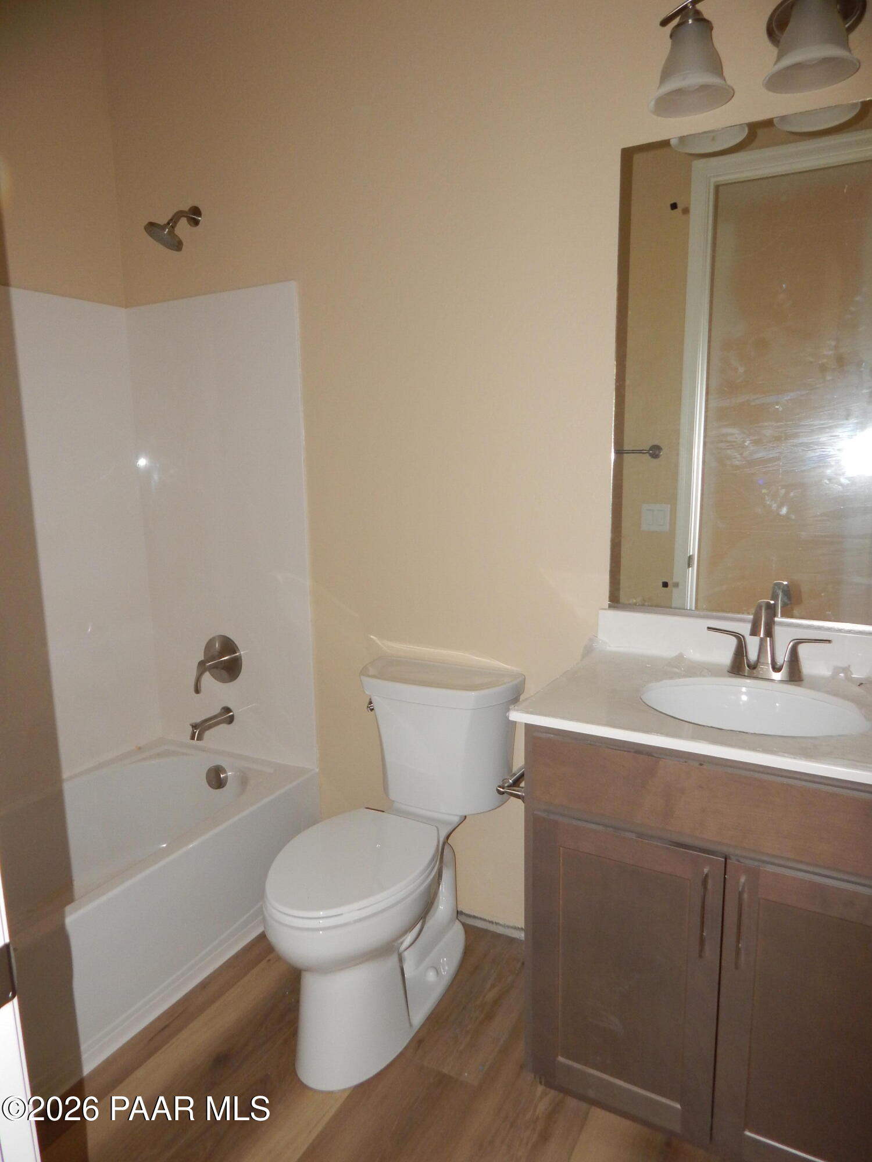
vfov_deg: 76.4
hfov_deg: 61.1
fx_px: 739
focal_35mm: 22
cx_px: 436
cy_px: 581
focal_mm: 4
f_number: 3
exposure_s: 1/30
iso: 200
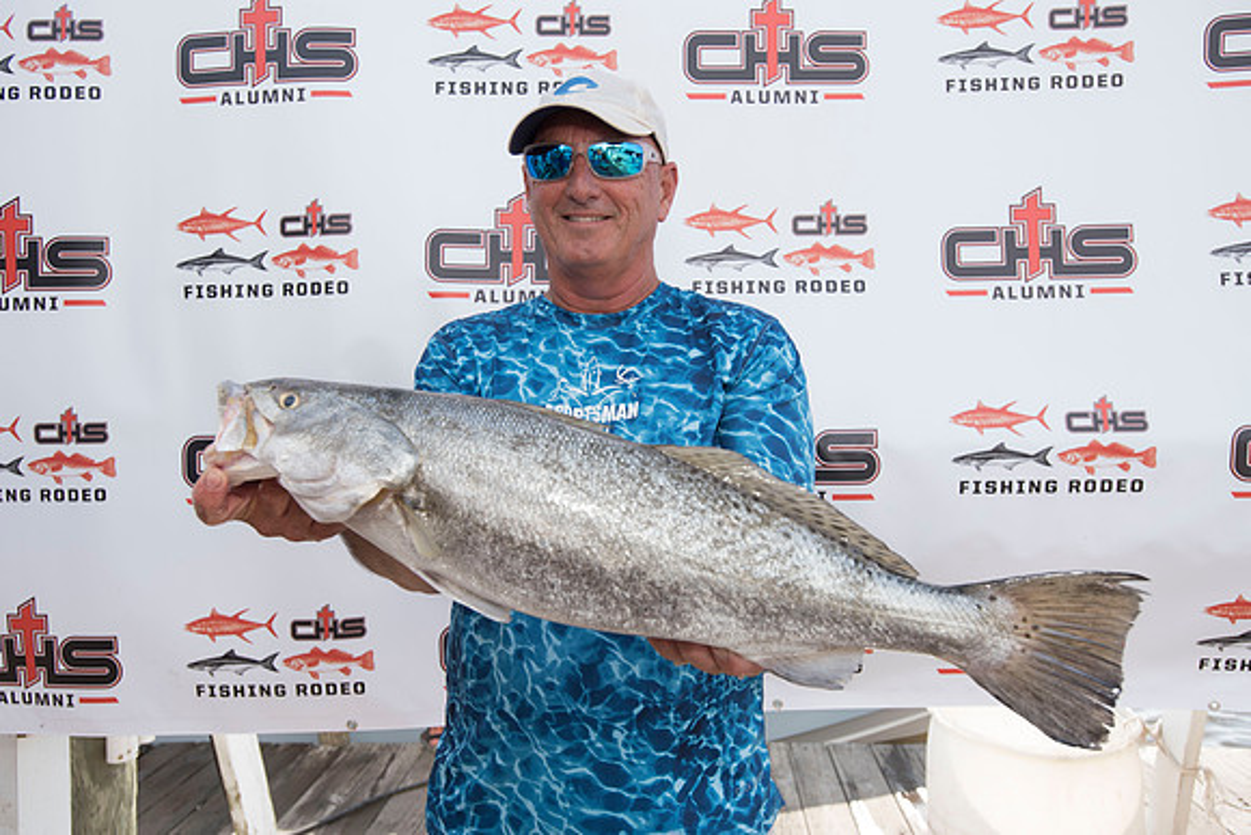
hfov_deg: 65.5
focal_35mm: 28
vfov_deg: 46.4
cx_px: 626
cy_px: 418
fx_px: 973
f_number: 7.1
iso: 250
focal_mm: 28
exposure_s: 1/400
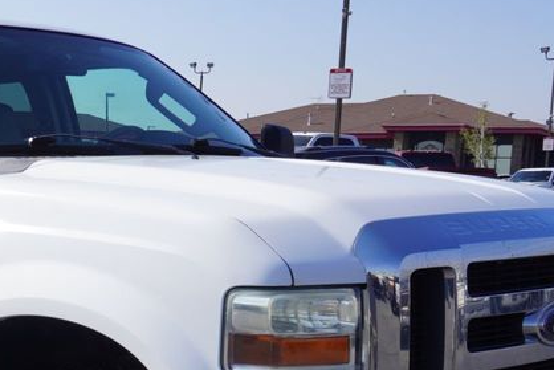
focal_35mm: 77
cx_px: 13
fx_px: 1189
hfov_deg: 25.1
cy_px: 381
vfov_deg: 17.2
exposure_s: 1/160
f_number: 10
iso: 100
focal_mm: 21
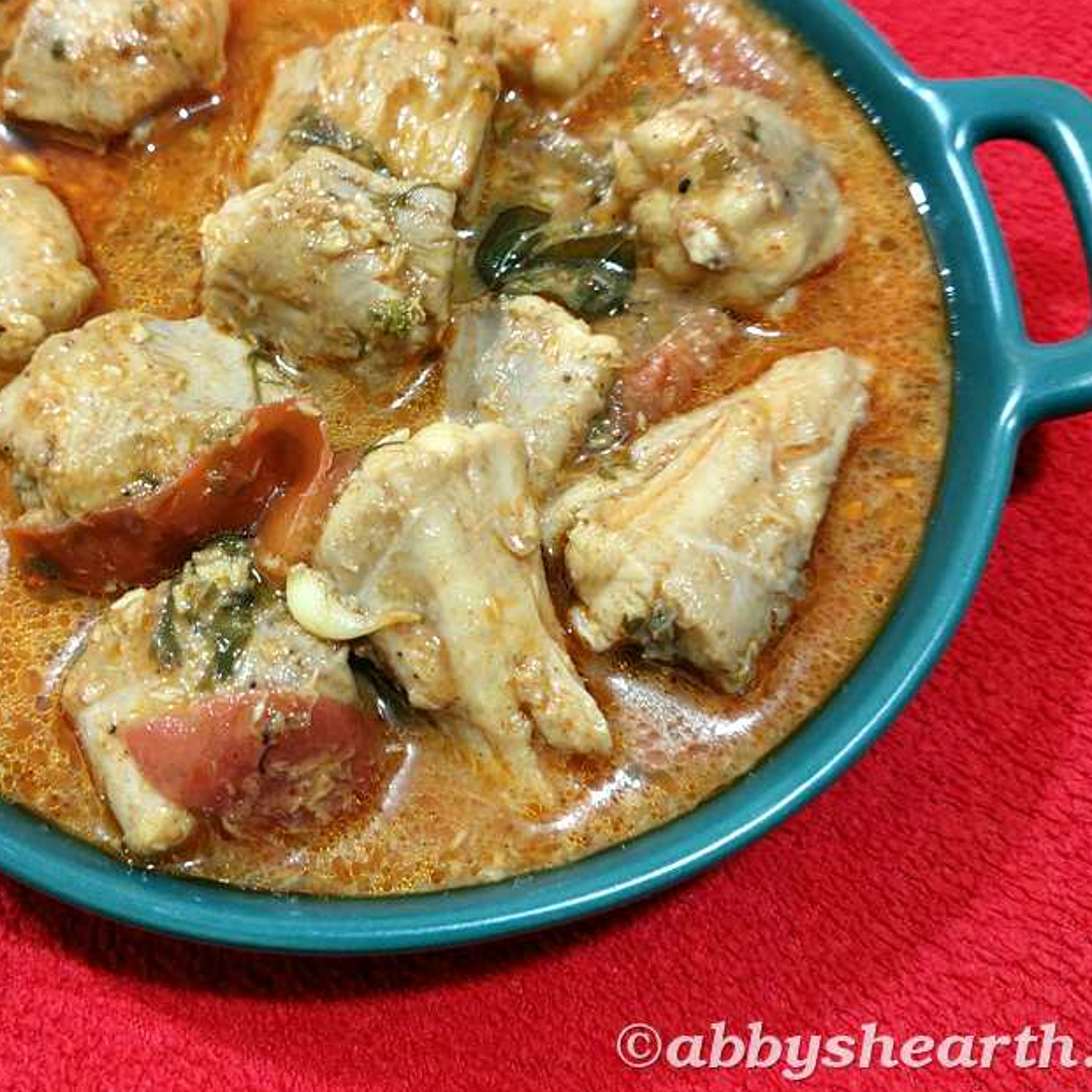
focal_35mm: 35
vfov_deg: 47.0
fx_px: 1249
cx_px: 369
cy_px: 440
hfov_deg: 46.5
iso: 500
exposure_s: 1/33
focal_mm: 5.23
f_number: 1.8
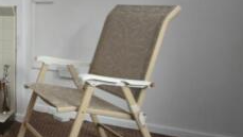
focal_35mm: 45
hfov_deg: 30.7
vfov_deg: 25.2
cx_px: -100
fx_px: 290
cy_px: -2
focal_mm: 10
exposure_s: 1/60
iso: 800
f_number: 4
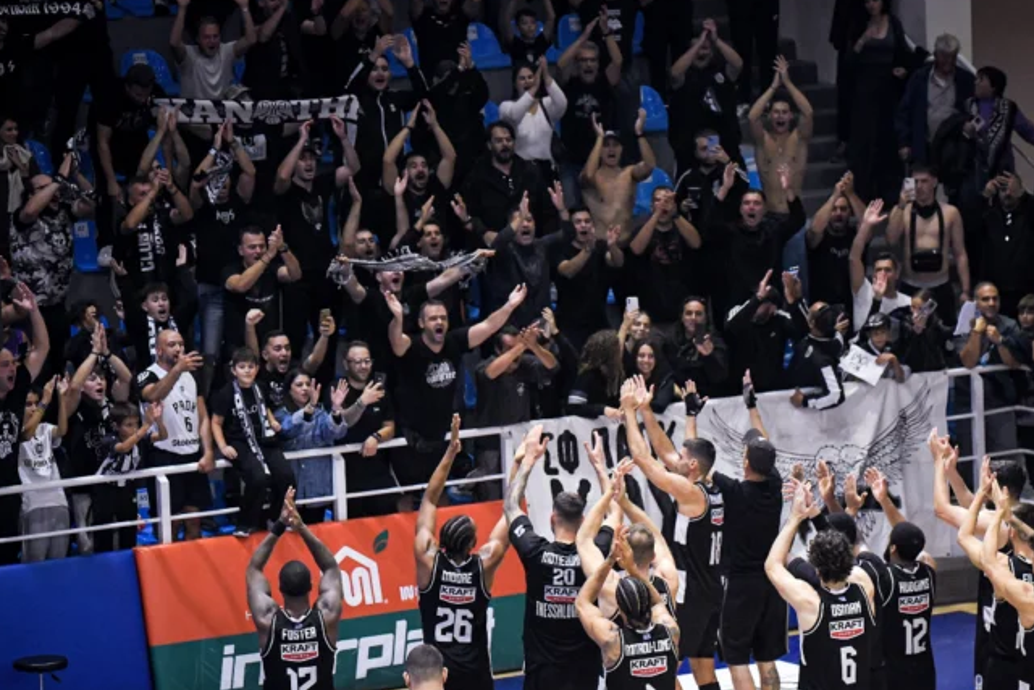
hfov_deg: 11.4
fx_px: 5171
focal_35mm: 180
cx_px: 607
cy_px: 402
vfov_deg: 7.6
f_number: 4.5
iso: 6400
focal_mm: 150
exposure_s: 1/1250
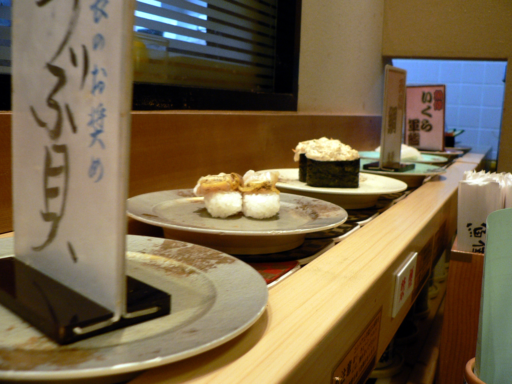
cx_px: 256
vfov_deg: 39.7
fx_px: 532
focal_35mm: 36
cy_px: 192
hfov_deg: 51.4
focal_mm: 6
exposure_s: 1/30
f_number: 2.8
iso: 200
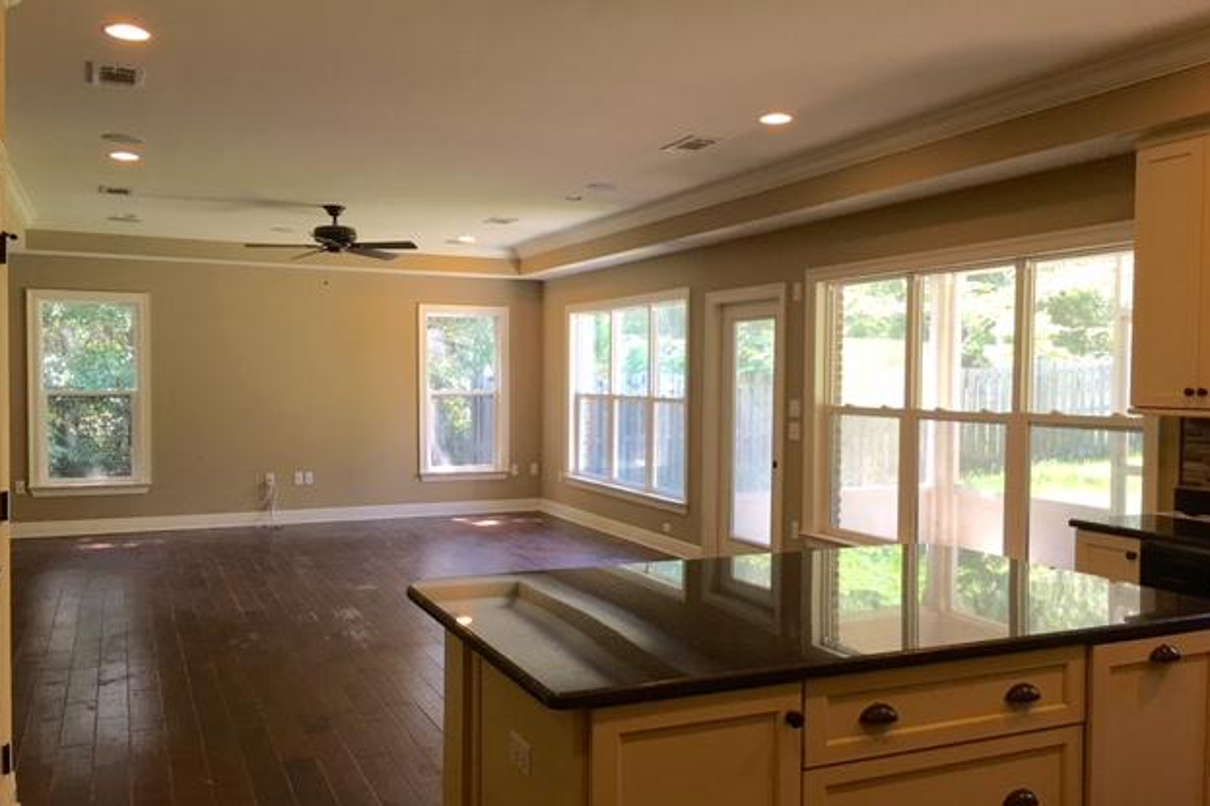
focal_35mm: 31
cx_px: 612
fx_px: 1042
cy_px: 420
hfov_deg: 60.3
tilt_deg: -1.7
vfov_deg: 42.3
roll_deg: +0.0
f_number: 2.2
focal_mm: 4.15
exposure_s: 1/30
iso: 40
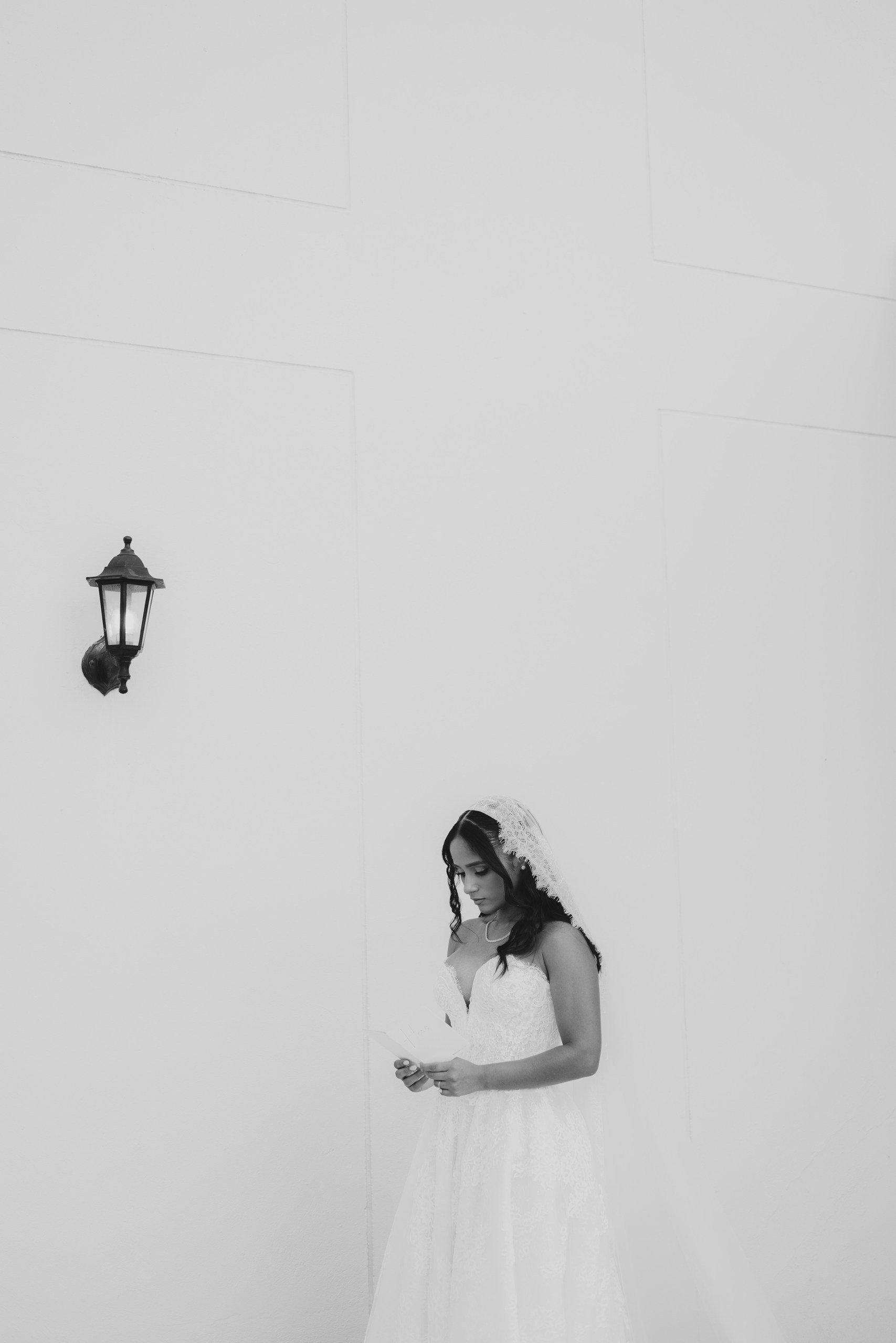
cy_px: 672
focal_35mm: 50
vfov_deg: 39.6
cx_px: 448
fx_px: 1866
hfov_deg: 27.0
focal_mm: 50
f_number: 2.2
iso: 250
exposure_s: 1/400
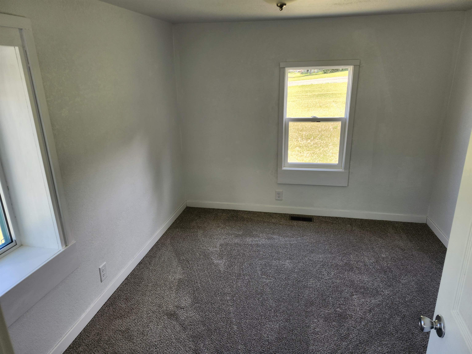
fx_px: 314
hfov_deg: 73.9
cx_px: 236
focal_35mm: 23
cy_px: 177
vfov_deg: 58.9
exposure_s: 1/180
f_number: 1.8
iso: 80
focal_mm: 5.54
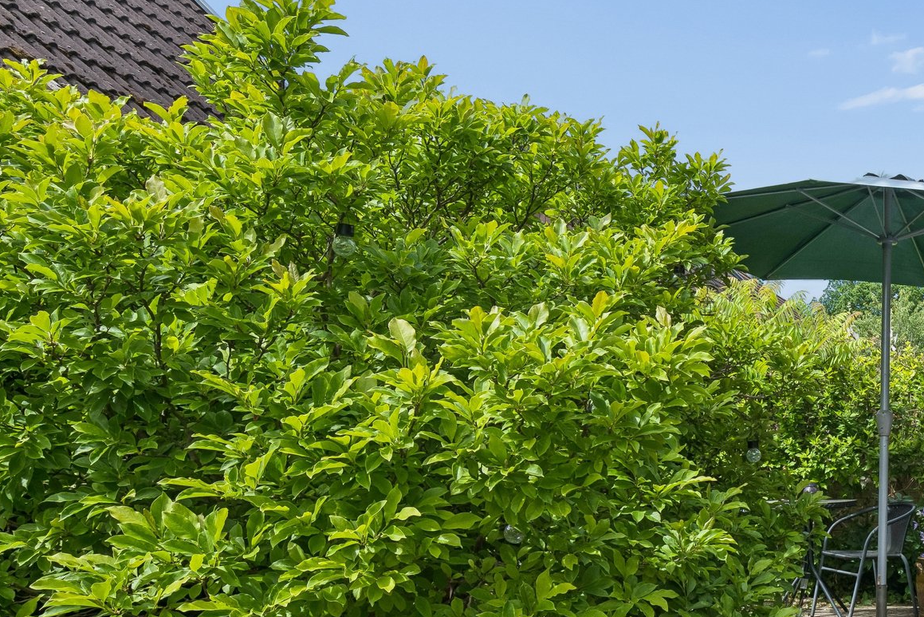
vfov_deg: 30.1
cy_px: 449
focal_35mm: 44
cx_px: 1022
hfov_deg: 37.2
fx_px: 1129
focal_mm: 17
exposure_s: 1/500
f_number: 8
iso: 160
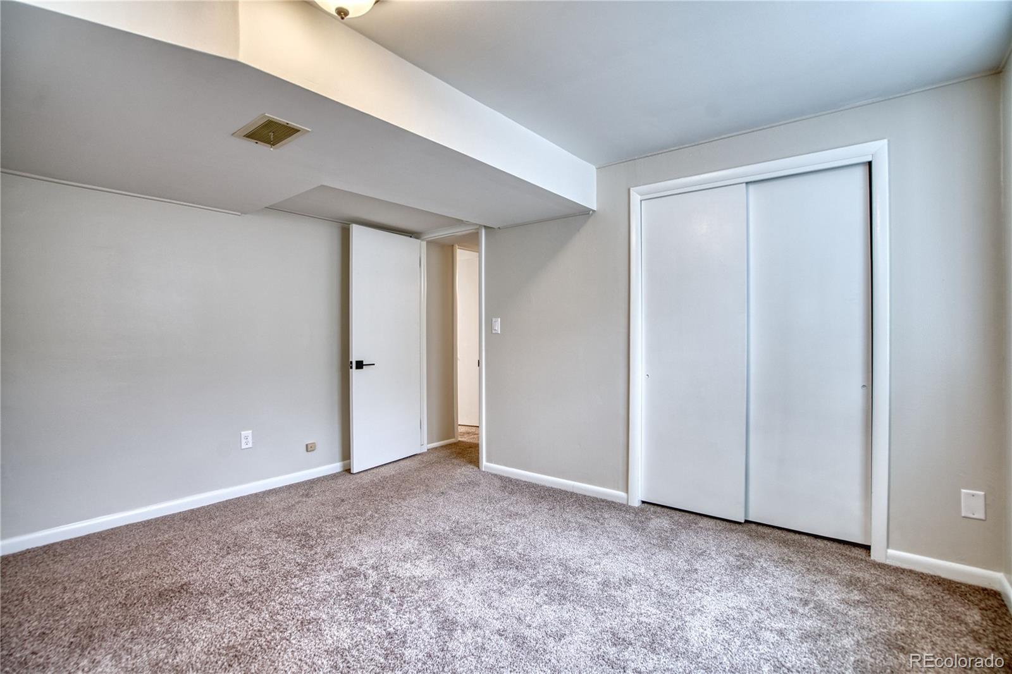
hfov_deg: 96.7
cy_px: 337
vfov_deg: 73.7
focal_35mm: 16
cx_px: 506
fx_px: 450
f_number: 5
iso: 500
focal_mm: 16
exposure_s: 1/13
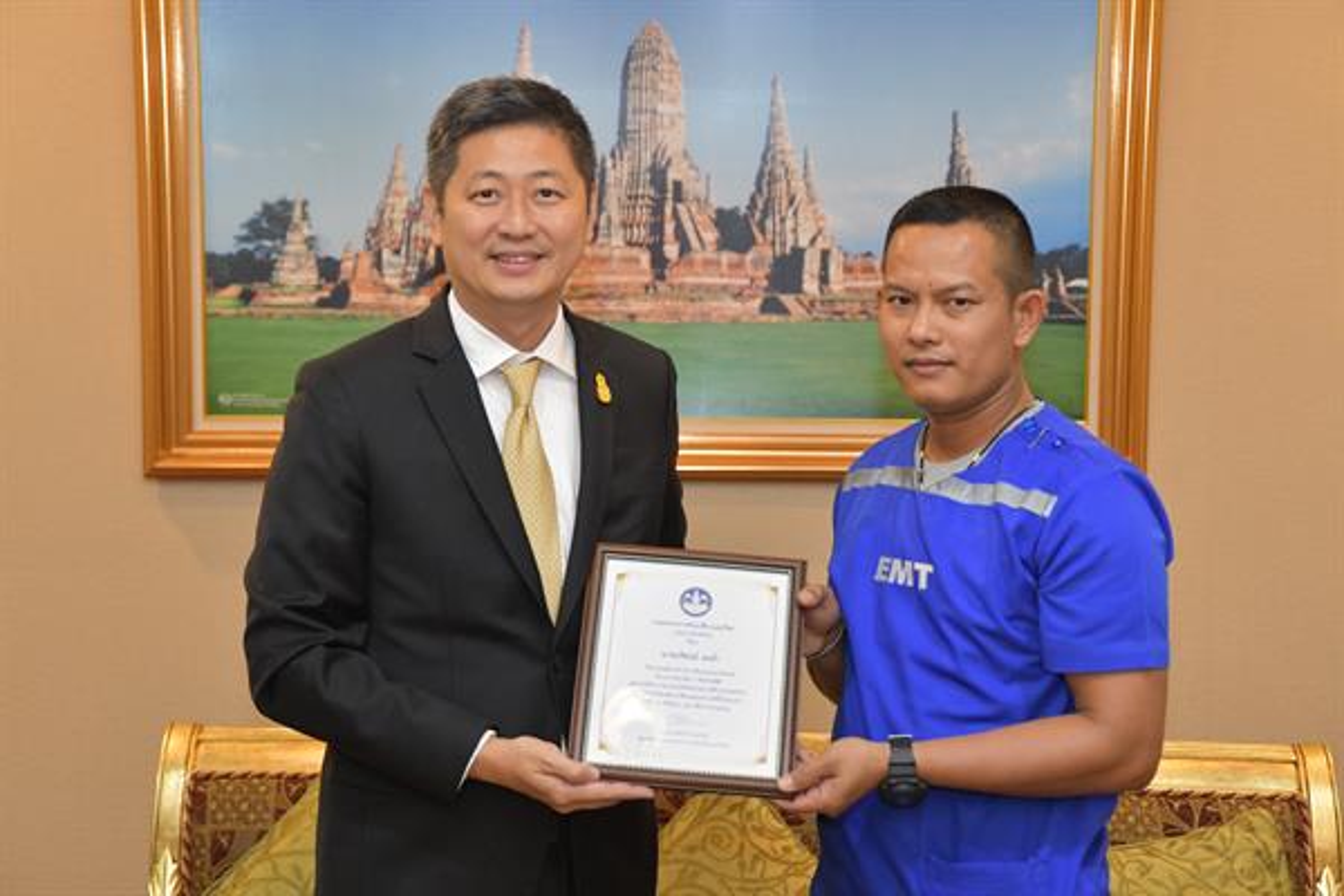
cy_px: 448
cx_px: 672
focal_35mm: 70
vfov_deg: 19.5
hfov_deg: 28.8
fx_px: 2613
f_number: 5.3
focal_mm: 70
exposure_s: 1/80
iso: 2000
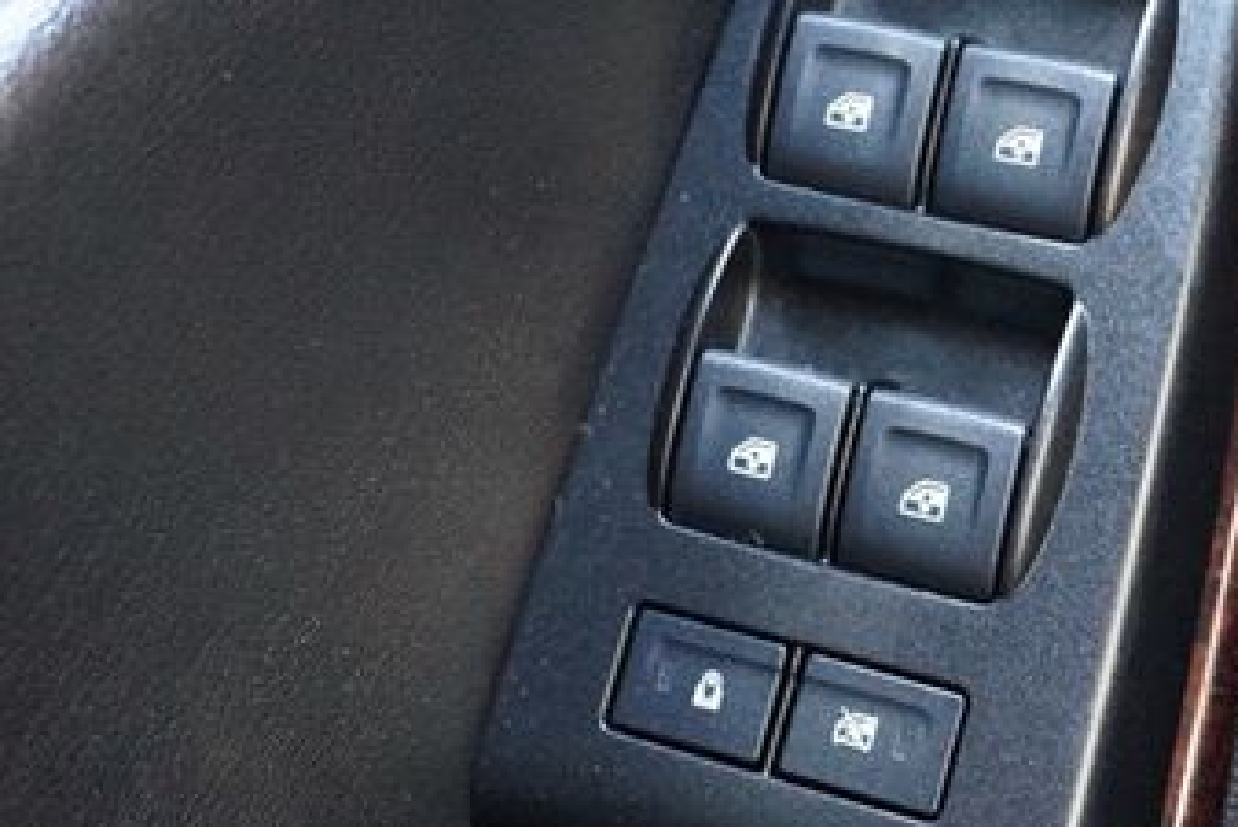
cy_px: 165
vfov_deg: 18.3
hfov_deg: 27.2
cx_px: 823
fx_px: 2546
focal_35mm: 74
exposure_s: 1/40
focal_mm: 26
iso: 3200
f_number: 4.5
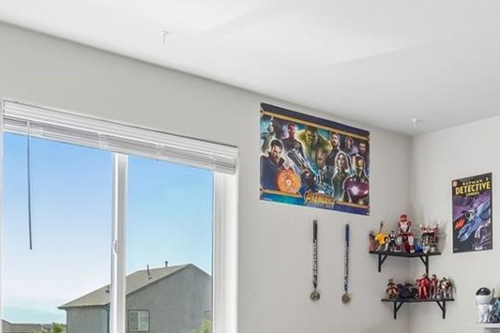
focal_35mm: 45
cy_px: 325
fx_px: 625
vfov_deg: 28.2
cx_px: 417
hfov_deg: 41.3
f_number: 8
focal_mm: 10
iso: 400
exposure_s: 1/30
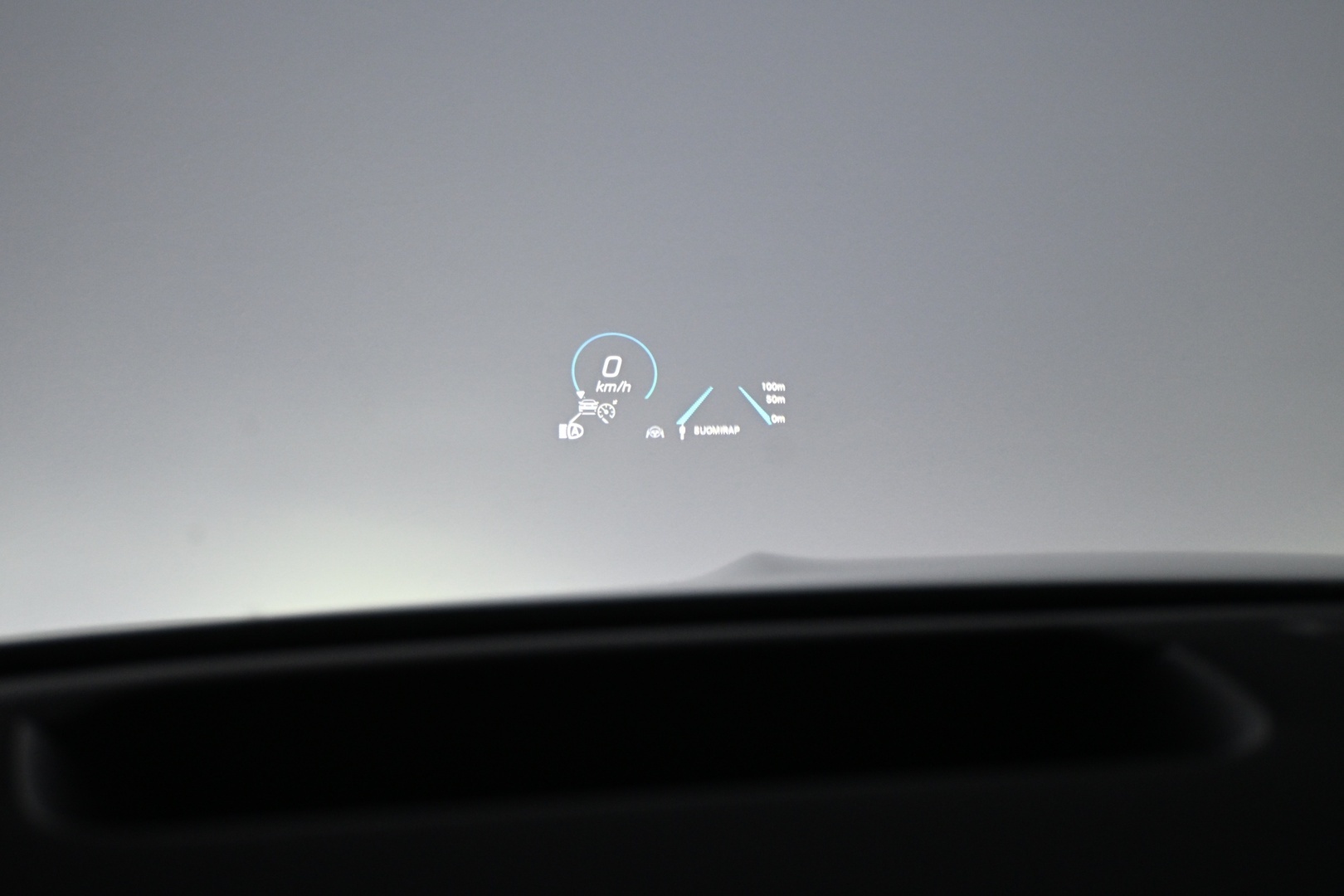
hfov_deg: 43.0
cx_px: 672
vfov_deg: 29.4
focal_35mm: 46
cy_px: 448
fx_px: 1708
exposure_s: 1/125
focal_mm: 30.5
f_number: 4.8
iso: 1250
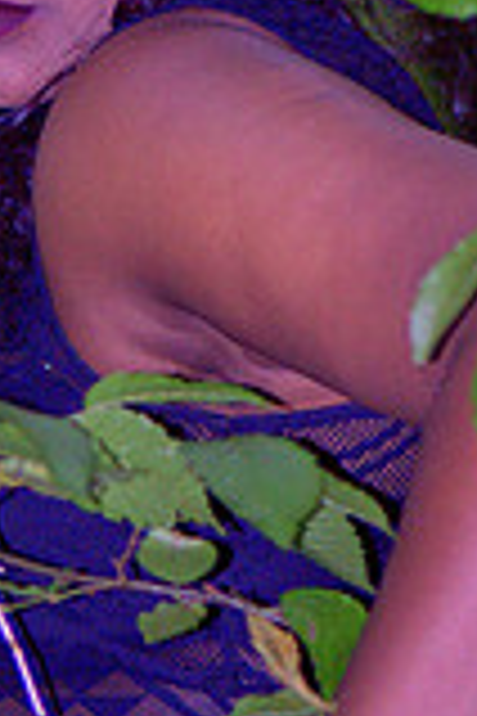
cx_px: -52
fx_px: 8446
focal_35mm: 425
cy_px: 5
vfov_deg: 4.8
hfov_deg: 3.2
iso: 800
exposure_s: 1/50
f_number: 2.8
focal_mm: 100
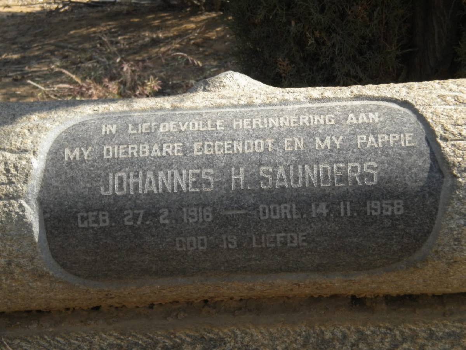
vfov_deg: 15.4
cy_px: 175
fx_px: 1292
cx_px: 233
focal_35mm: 96
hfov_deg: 20.4
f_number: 5.7
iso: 204
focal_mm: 17.3
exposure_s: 1/416
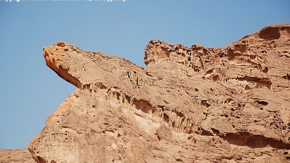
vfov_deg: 9.6
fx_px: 977
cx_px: 144
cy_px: 88
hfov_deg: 16.9
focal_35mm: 127
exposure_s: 1/500
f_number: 5.6
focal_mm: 80
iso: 125
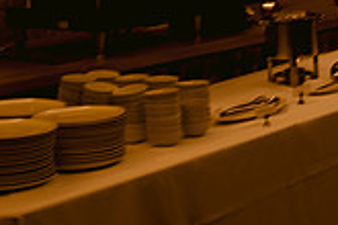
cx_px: 477
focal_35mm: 123
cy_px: -19
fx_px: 1155
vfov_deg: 11.0
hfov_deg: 15.6
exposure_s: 1/15
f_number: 4
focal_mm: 35
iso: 800
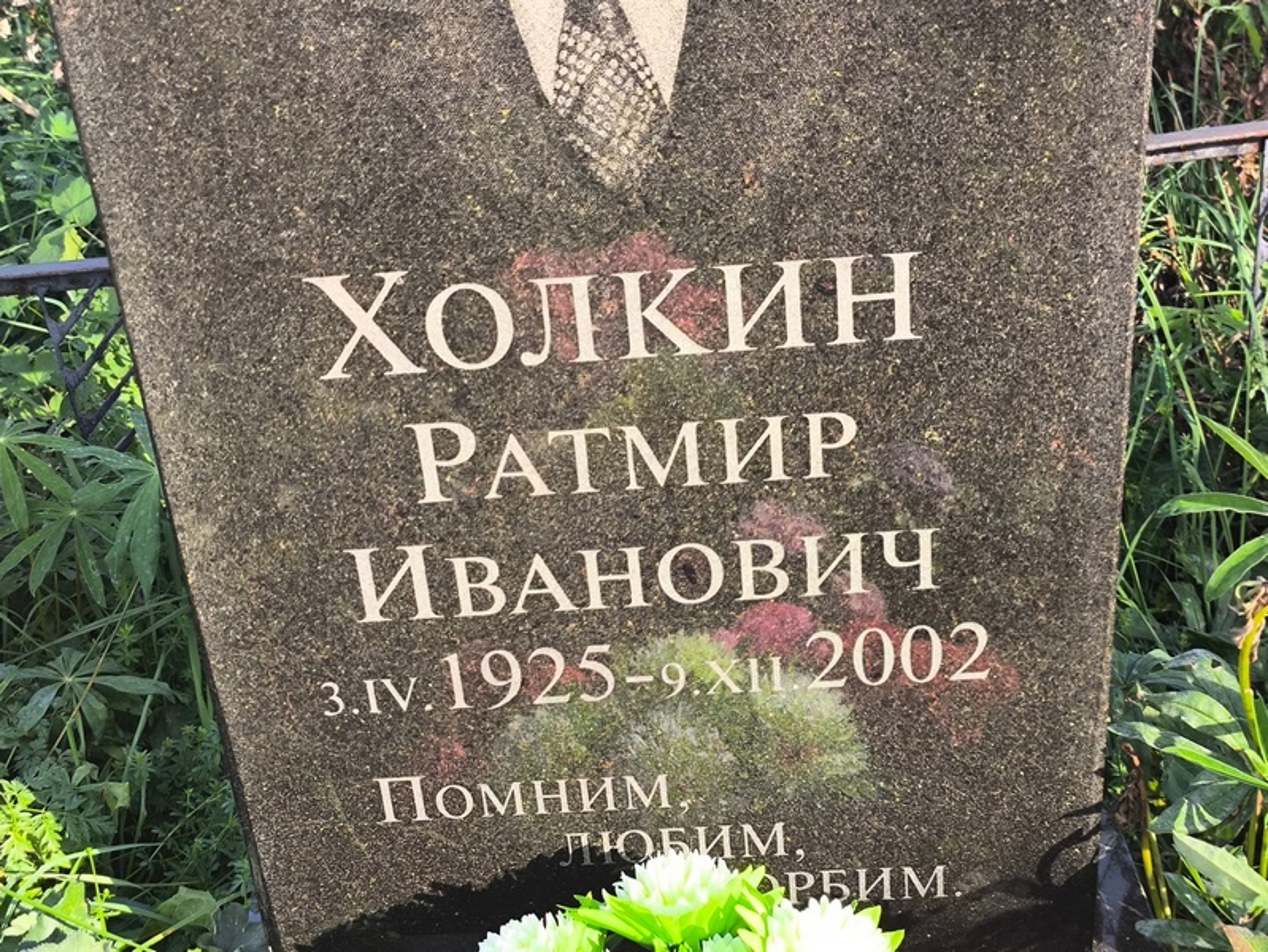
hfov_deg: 38.2
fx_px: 1832
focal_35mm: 50
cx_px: 634
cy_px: 476
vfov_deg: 29.1
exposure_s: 1/411
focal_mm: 4.71
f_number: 1.7
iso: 50
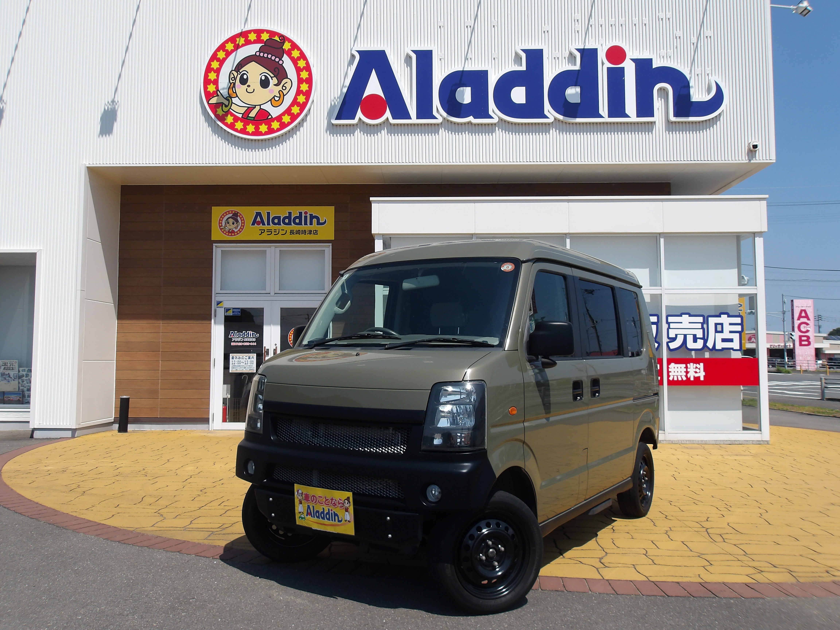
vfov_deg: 51.4
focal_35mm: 27
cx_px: 420
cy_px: 315
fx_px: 655
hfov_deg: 65.3
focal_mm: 4.9
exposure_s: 1/155
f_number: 10.4
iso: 100
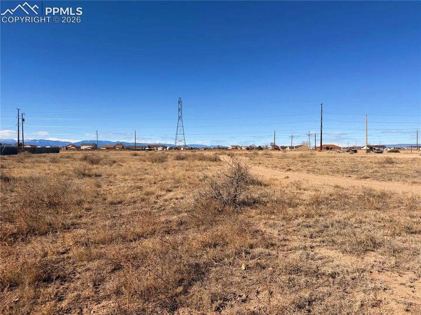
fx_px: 292
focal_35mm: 24
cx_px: 210
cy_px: 158
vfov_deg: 56.8
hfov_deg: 71.6
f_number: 1.78
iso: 80
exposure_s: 1/7353
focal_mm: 6.76
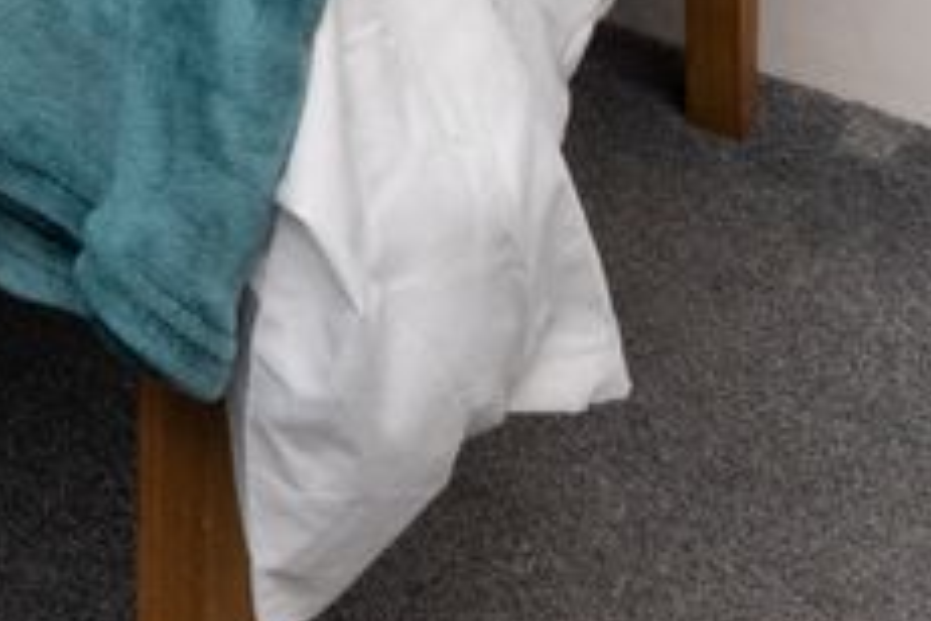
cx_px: -1314
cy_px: -1298
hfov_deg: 14.5
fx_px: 2327
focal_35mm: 90
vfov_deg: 10.4
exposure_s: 1/80
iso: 500
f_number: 13
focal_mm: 13
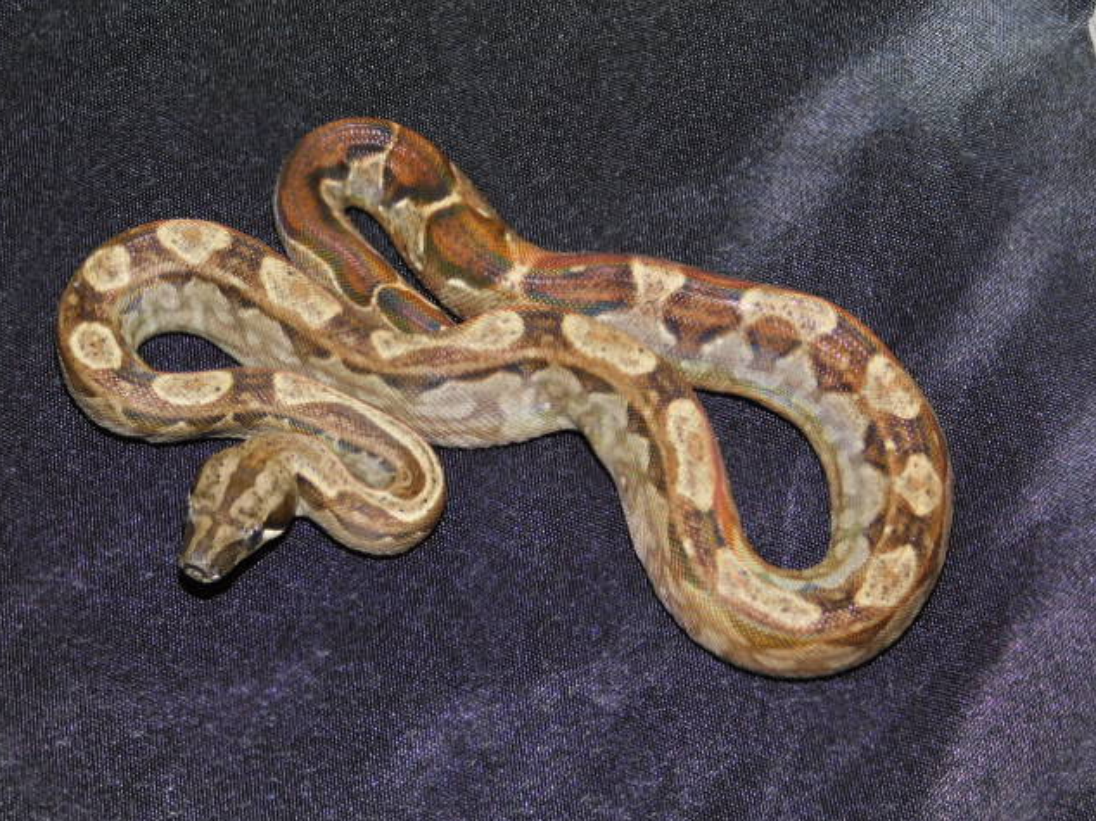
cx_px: 545
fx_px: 3165
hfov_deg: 19.6
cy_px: 413
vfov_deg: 14.8
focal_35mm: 100
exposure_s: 1/60
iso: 200
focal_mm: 17.6
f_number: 4.6
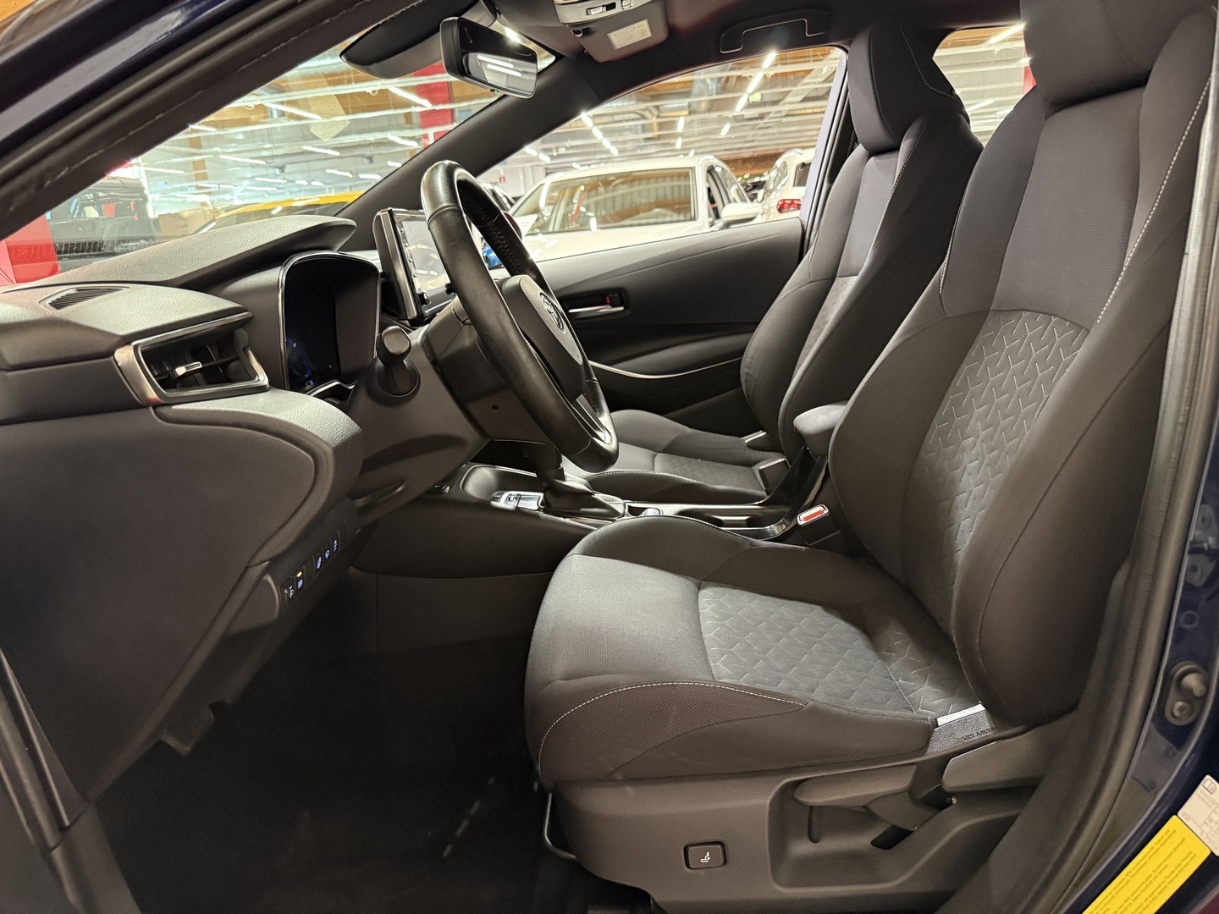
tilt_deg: -14.0
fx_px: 845
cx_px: 610
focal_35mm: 24
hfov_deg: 71.6
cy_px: 457
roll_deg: +5.6
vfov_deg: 56.8
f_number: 1.78
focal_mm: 6.76
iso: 800
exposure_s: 1/60
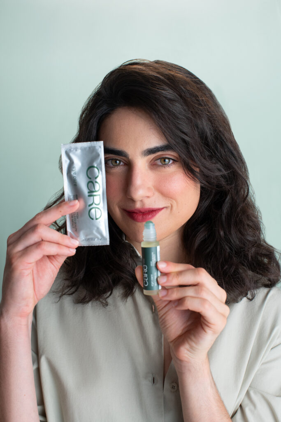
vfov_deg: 39.6
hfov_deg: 27.0
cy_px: 211
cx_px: 140
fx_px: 585
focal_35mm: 50
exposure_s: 1/60
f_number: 6.3
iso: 800
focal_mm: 50
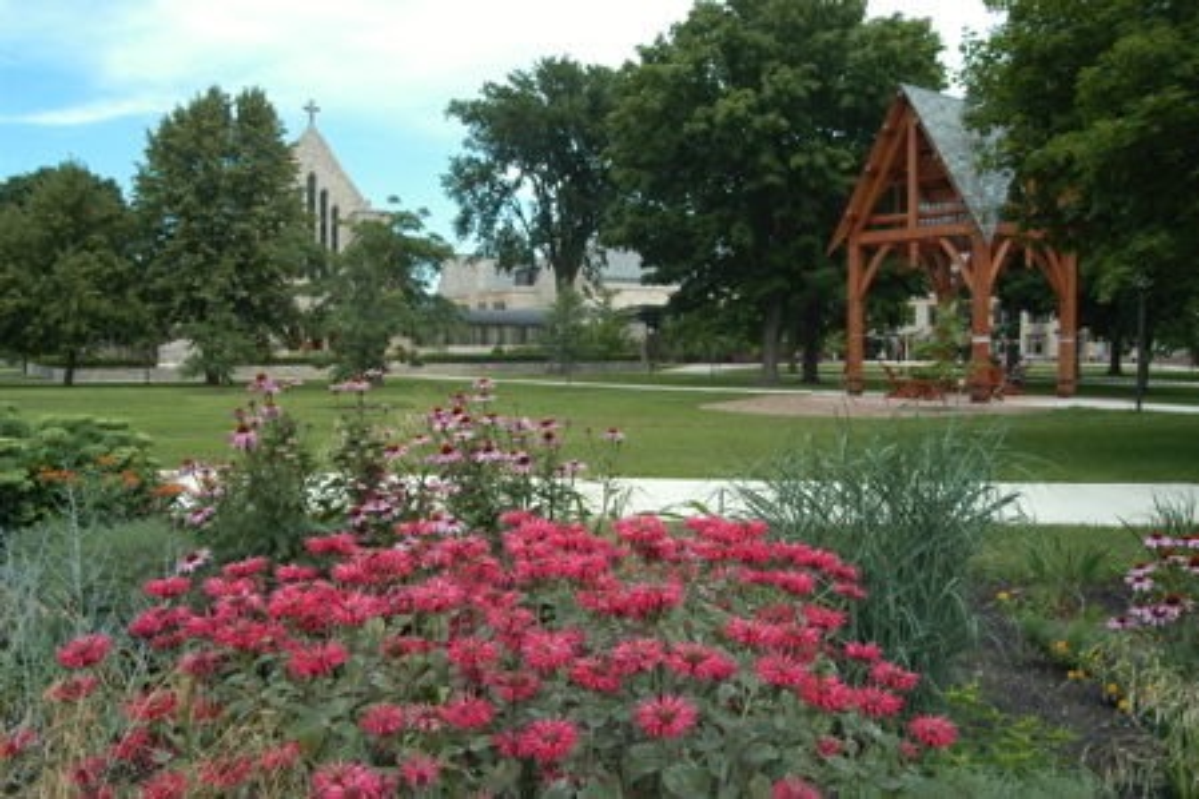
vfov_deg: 43.6
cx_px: 600
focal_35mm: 30
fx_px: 999
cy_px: 400
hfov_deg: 61.9
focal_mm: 20
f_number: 8
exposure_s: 1/250
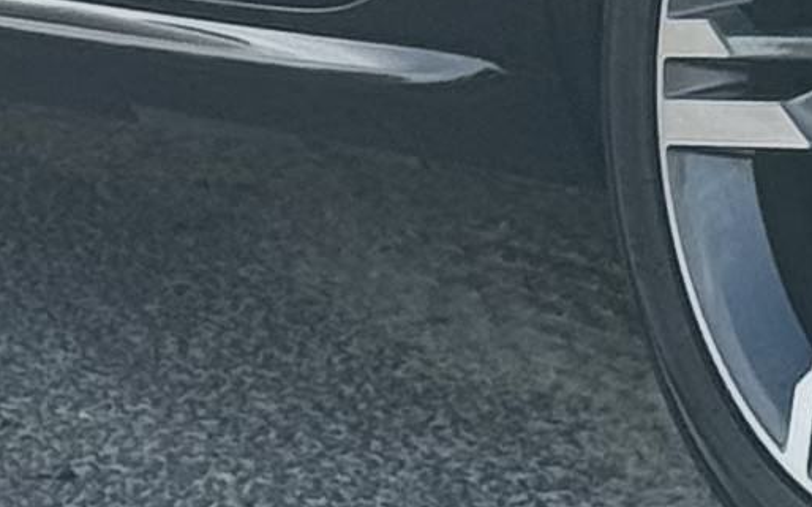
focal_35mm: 399
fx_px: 8828
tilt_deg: -4.1
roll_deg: +0.4
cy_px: -589
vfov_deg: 3.3
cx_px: 1210
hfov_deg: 5.2
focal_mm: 6.76
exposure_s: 1/1818
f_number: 1.78
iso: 64
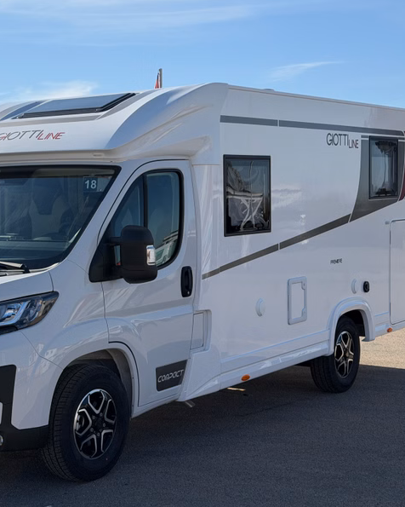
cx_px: 117
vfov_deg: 30.0
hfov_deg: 24.0
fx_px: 944
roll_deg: +0.5
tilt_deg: -1.7
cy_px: 253
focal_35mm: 63
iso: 80
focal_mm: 6.76
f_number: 1.78
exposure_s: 1/5587
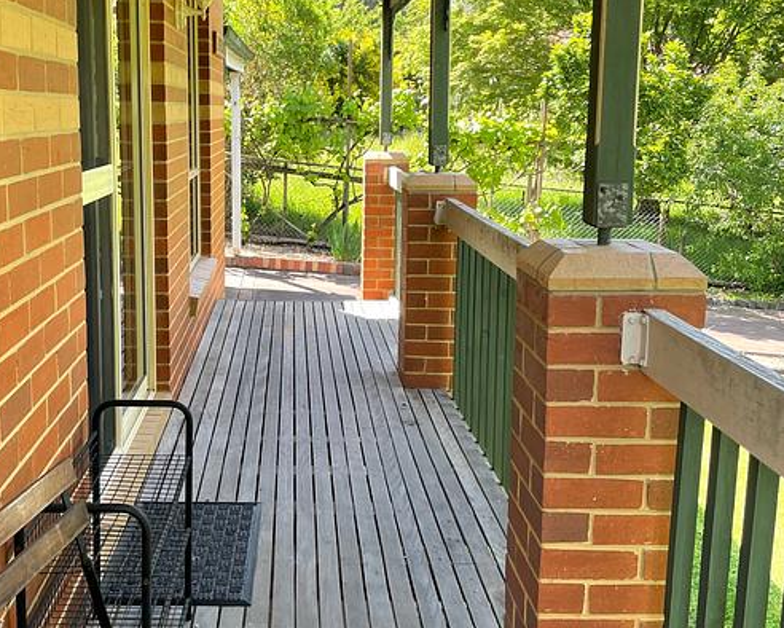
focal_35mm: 32
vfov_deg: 45.8
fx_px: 743
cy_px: 289
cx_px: 322
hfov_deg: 55.3
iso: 32
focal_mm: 4.2
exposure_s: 1/216
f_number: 1.6
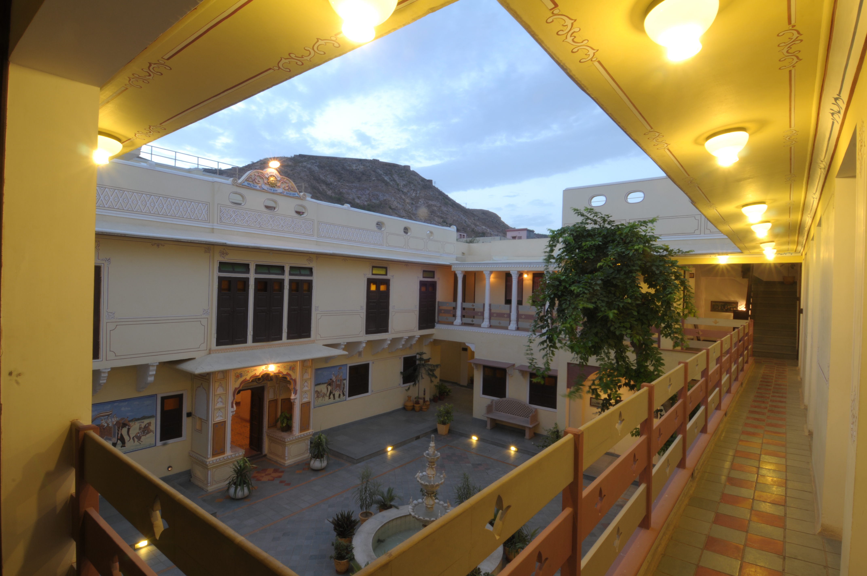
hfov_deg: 90.1
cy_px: 288
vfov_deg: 67.2
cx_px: 434
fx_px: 433
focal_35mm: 18
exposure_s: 4
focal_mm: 12
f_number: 22
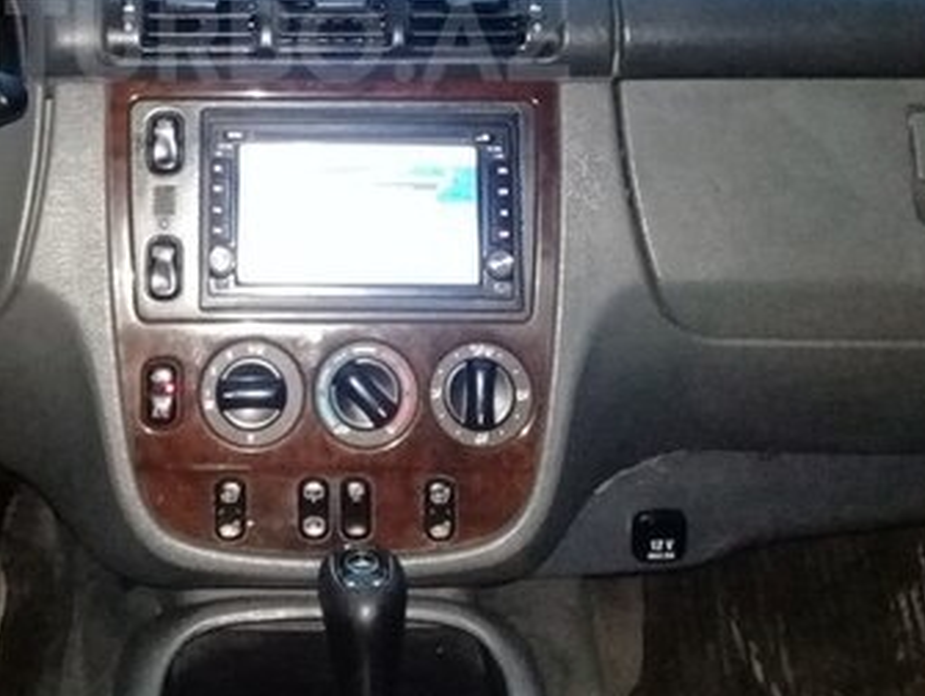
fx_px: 1632
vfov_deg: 23.3
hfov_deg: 31.3
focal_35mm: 61
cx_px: 287
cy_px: 40
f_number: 2.2
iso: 1250
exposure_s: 1/17
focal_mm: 3.3
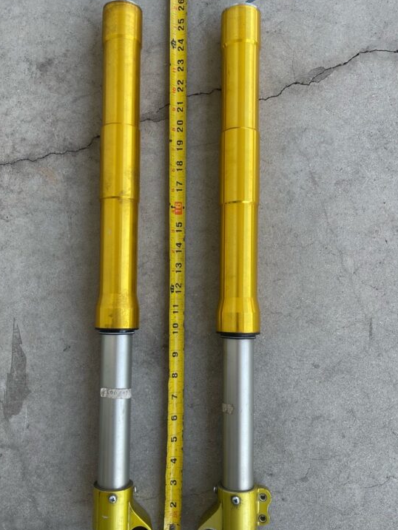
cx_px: 180
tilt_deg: -87.6
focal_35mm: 29
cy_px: 285
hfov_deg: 48.2
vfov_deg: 61.6
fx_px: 444
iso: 32
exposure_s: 1/625
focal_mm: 5.1
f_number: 1.6
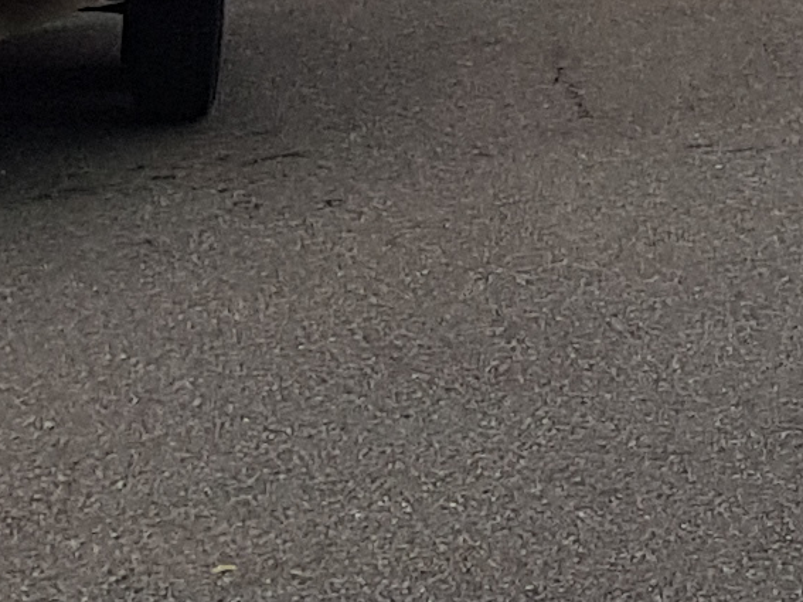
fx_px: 4291
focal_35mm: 185
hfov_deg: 9.5
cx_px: 1930
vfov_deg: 6.8
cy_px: -1531
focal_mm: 4.2
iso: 40
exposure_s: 1/514
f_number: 1.7
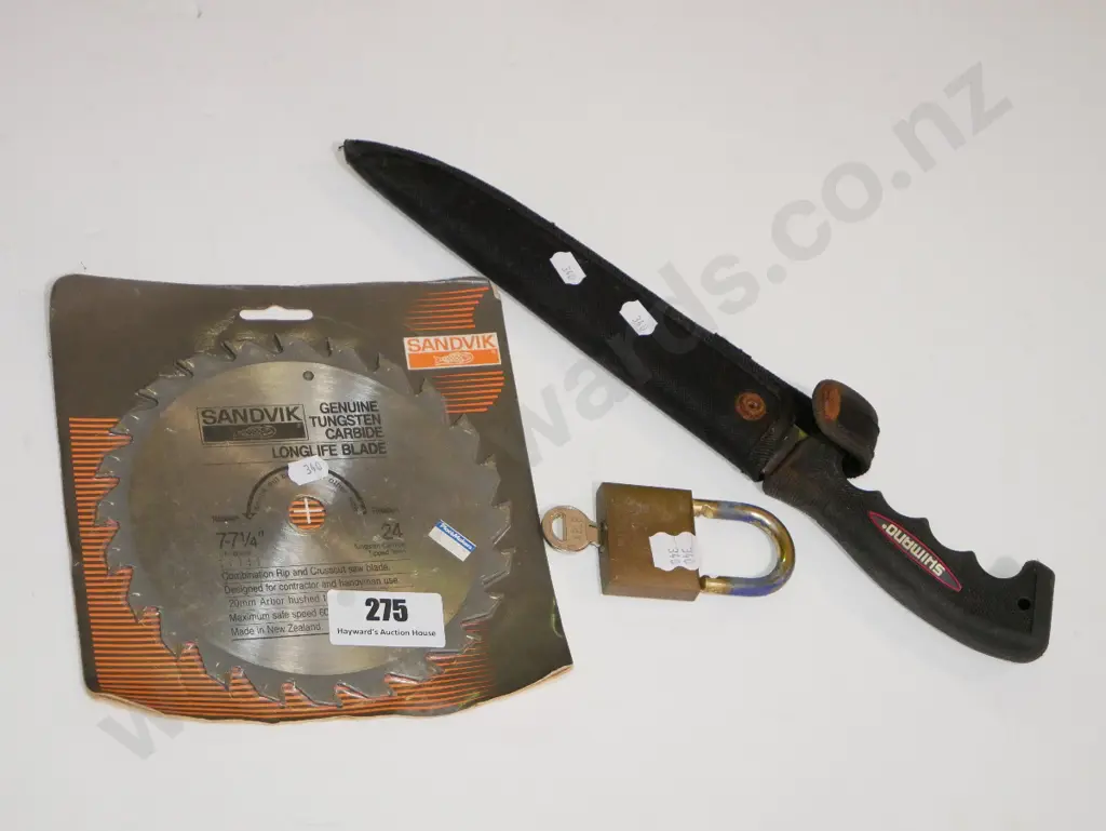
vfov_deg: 17.2
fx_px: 2749
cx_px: 553
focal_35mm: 86
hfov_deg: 22.7
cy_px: 416
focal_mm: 43
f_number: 5.6
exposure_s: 1/160
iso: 3200
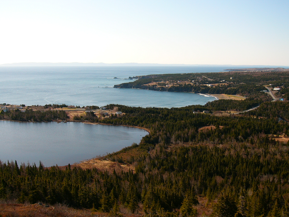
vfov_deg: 36.8
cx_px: 144
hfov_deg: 47.9
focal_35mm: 39
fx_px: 326
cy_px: 108
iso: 50
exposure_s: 1/100
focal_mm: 6.5
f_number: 8.3
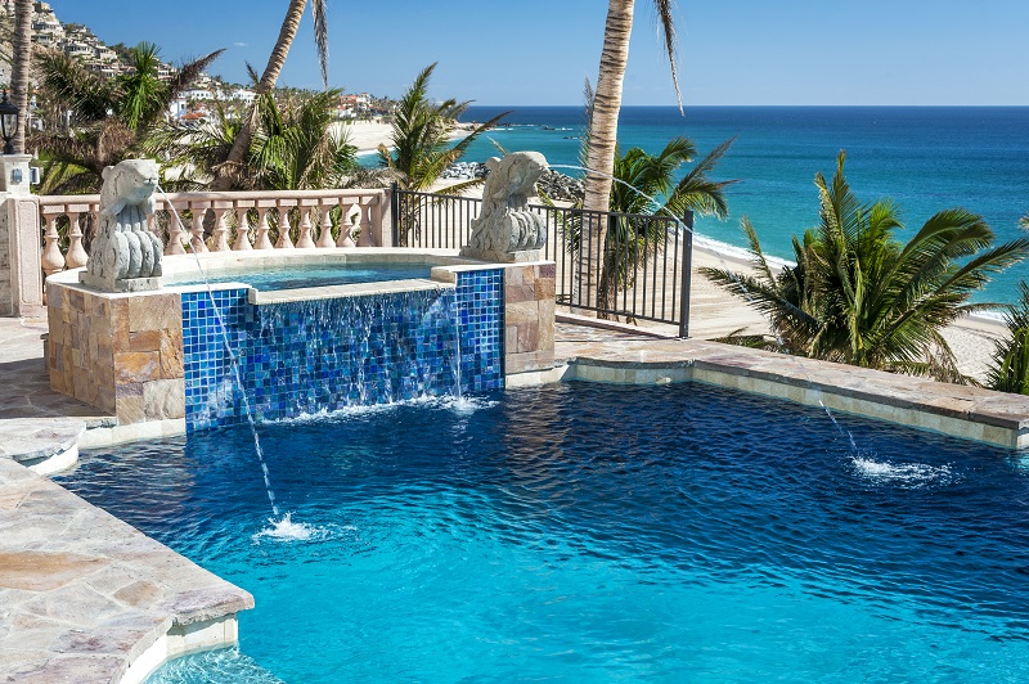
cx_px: 514
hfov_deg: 39.6
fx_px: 1428
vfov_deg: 26.9
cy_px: 342
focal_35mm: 50
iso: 200
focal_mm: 50
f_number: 10
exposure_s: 1/160
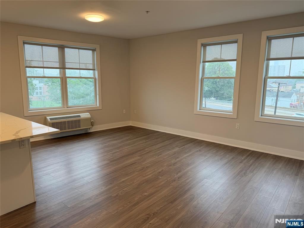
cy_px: 114
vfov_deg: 56.8
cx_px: 152
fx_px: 211
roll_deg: -0.3
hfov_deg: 71.6
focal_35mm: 24
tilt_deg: -9.4
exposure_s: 1/120
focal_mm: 6.76
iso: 64
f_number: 1.78
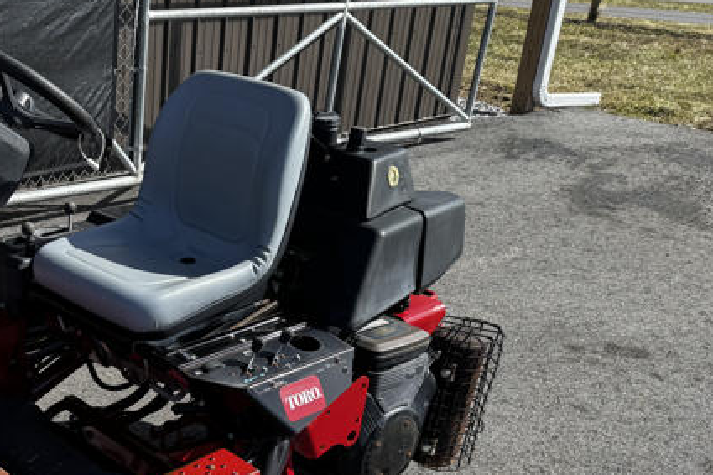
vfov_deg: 27.0
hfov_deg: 39.1
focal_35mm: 47
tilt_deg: -31.4
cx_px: 75
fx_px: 930
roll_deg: -0.4
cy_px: 480
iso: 80
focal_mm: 6.76
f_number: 1.78
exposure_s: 1/1923
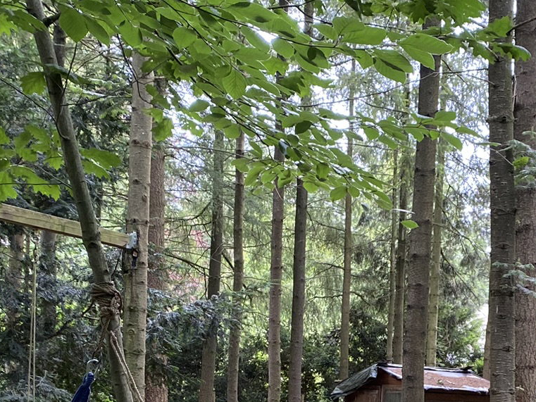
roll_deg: -3.7
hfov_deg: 26.9
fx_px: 1084
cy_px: 456
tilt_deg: -2.0
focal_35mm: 70
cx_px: 467
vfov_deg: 20.0
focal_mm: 4.25
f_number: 1.8
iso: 125
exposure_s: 1/105
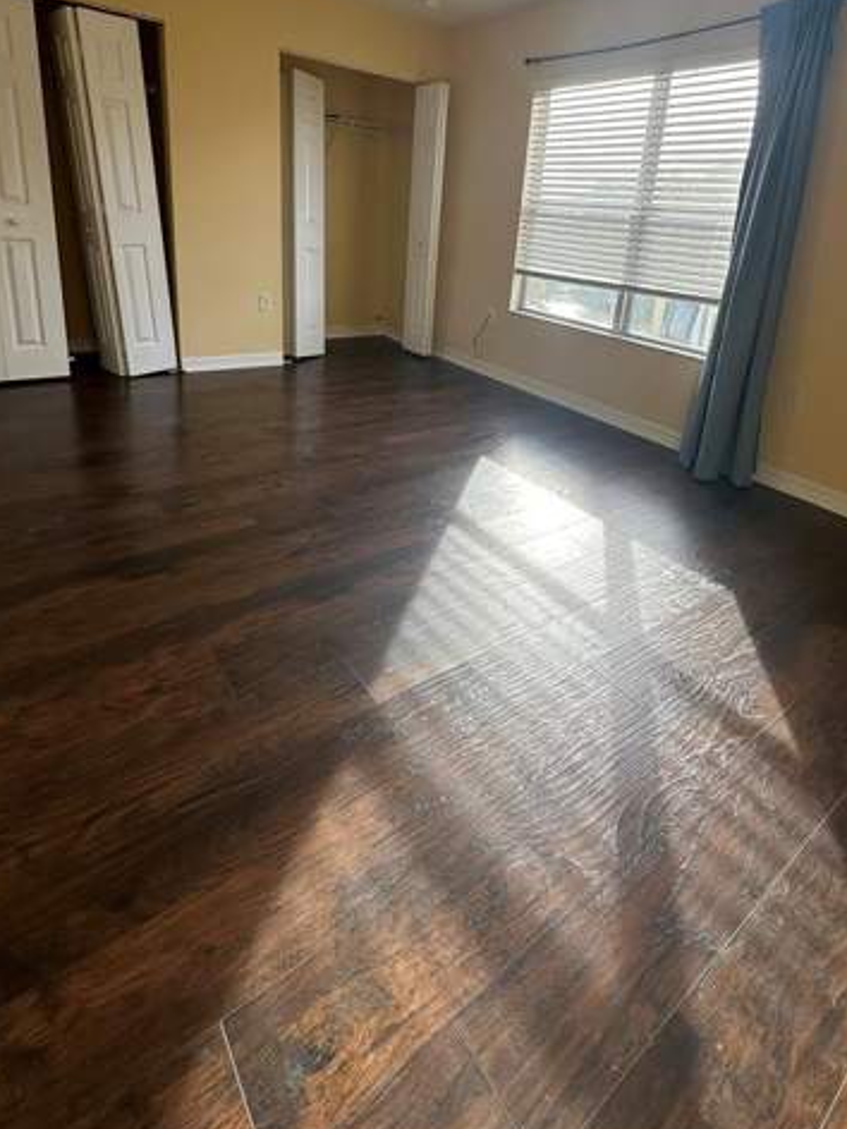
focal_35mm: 19
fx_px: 620
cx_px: 469
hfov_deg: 68.5
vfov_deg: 82.3
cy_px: 395
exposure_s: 1/184
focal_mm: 2.22
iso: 40
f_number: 2.2
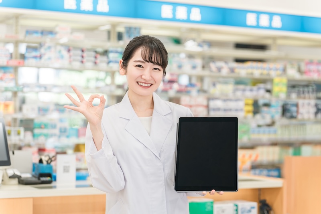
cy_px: 107
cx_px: 160
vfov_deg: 17.3
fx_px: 705
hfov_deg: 25.7
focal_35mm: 79
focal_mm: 79
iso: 160
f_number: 2.5
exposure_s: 1/200
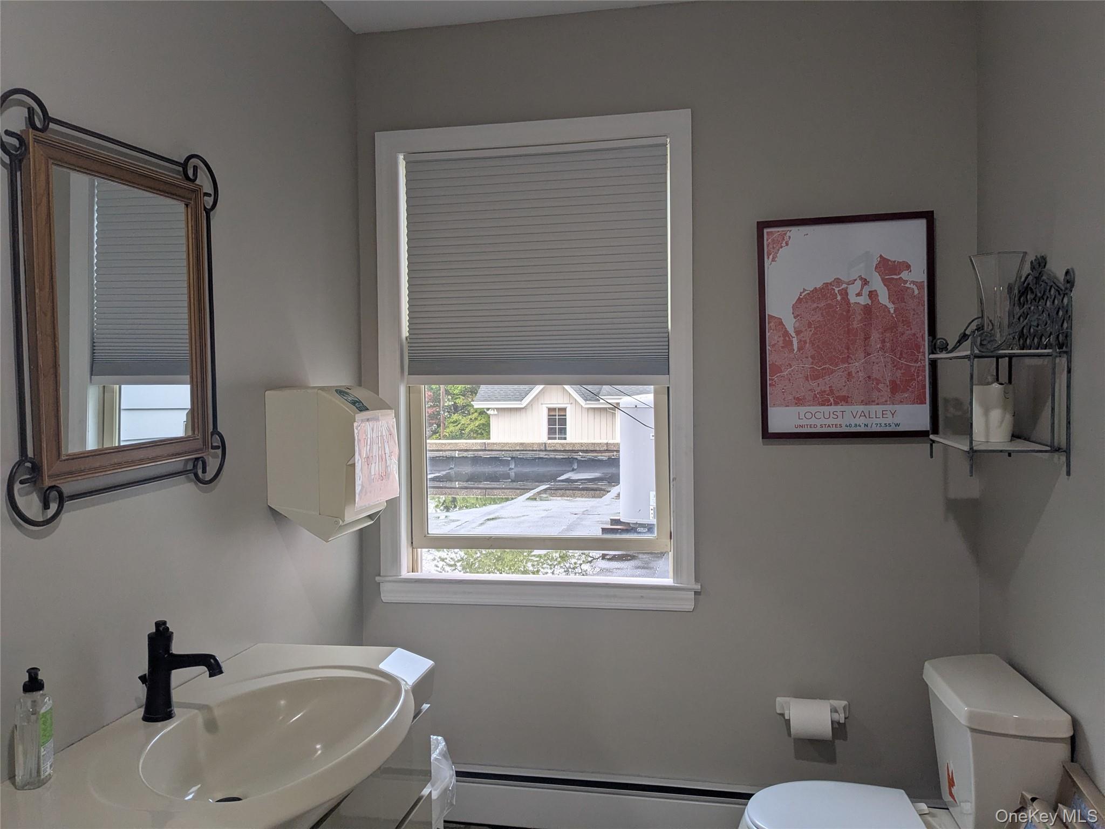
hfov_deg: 65.3
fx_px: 862
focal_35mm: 27
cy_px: 414
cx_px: 552
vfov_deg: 51.4
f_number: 1.73
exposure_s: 1/120
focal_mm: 4.38
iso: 75
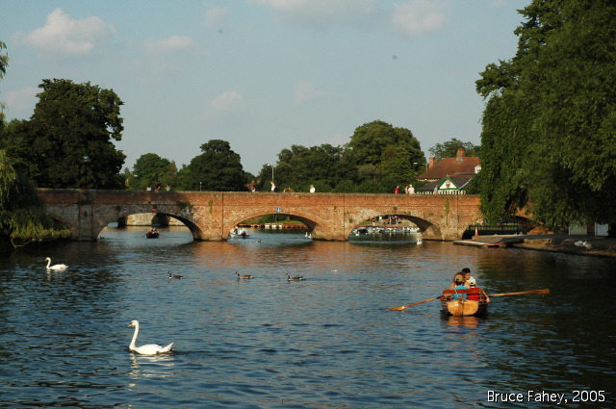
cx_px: 308
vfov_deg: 18.9
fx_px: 1230
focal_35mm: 72
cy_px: 204
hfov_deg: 28.1
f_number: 11
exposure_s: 1/640
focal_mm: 48
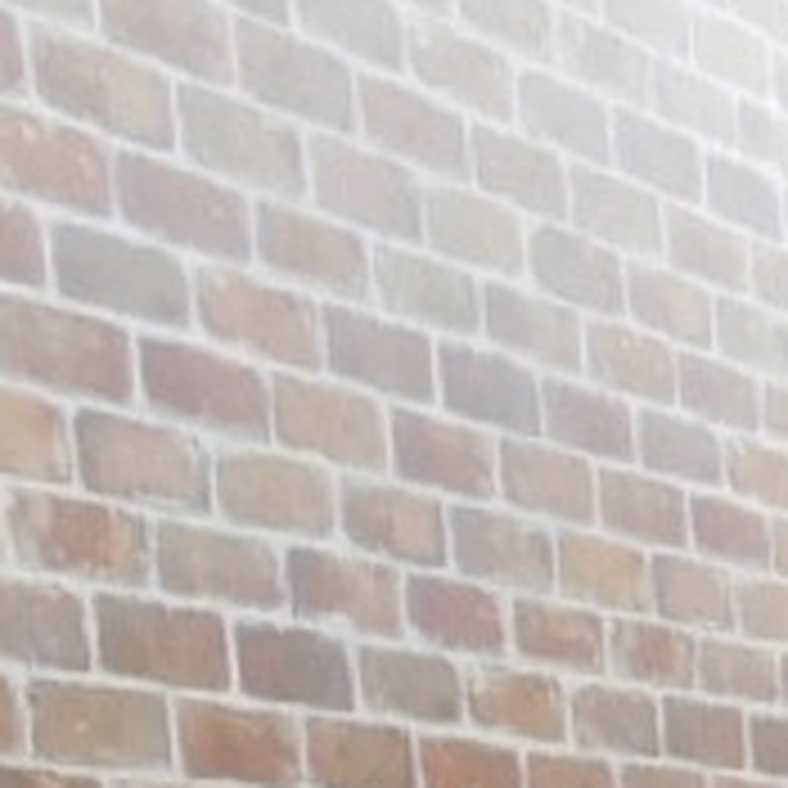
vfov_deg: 8.3
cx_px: 2400
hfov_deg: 8.0
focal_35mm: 186
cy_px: 2148
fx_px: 4790
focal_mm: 4
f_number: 3
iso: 200
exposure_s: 1/30
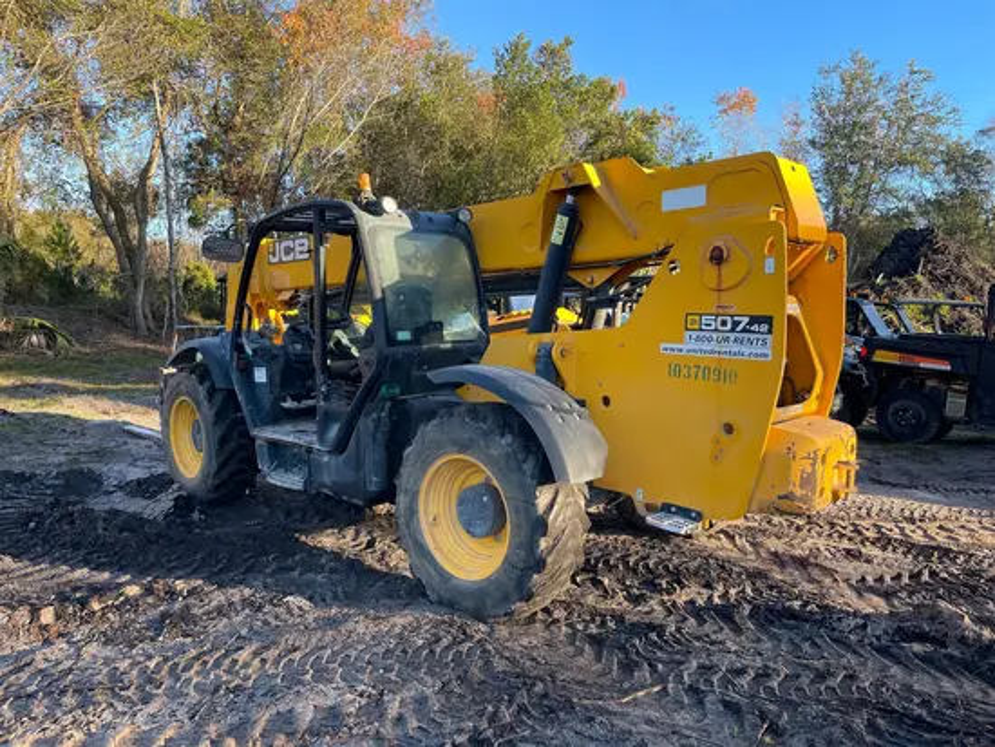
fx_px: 748
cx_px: 498
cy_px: 374
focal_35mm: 26
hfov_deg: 67.3
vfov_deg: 53.1
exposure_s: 1/296
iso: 32
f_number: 1.6
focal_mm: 4.2
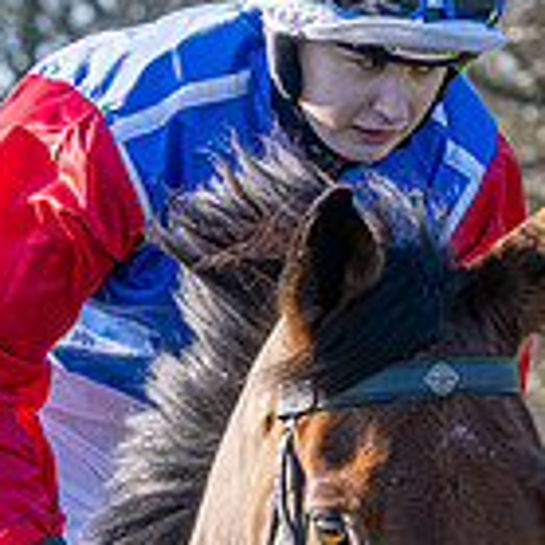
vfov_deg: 2.4
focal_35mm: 736
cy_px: 979
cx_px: 887
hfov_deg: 2.4
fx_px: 13110
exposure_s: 1/1250
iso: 400
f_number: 5
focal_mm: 87
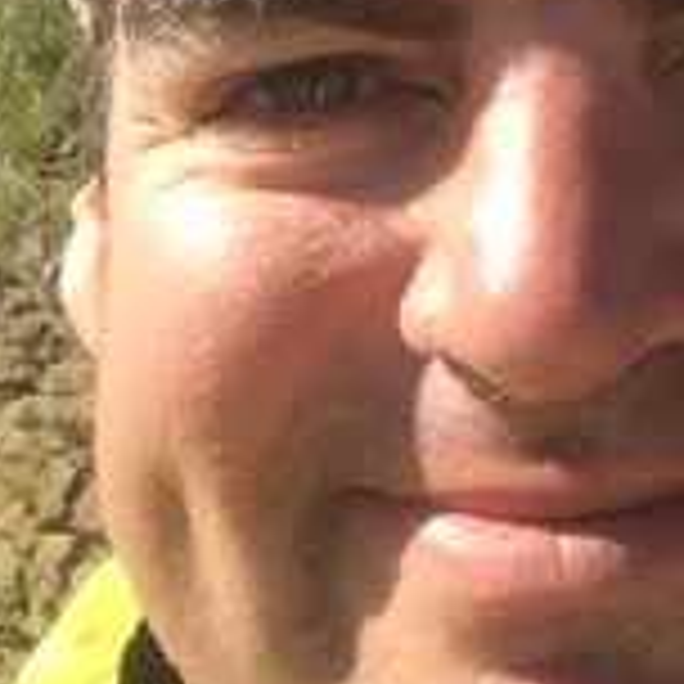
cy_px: 238
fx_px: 2101
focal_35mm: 94
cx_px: 558
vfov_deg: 18.4
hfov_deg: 18.3
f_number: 2.2
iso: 32
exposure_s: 1/1091
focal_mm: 2.65
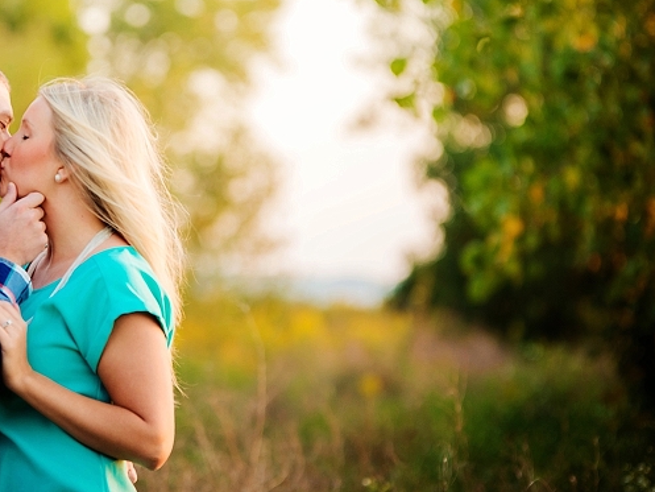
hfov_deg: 8.9
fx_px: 4221
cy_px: 208
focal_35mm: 223
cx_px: 182
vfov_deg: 6.7
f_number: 2.8
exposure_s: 1/125
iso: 200
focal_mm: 150
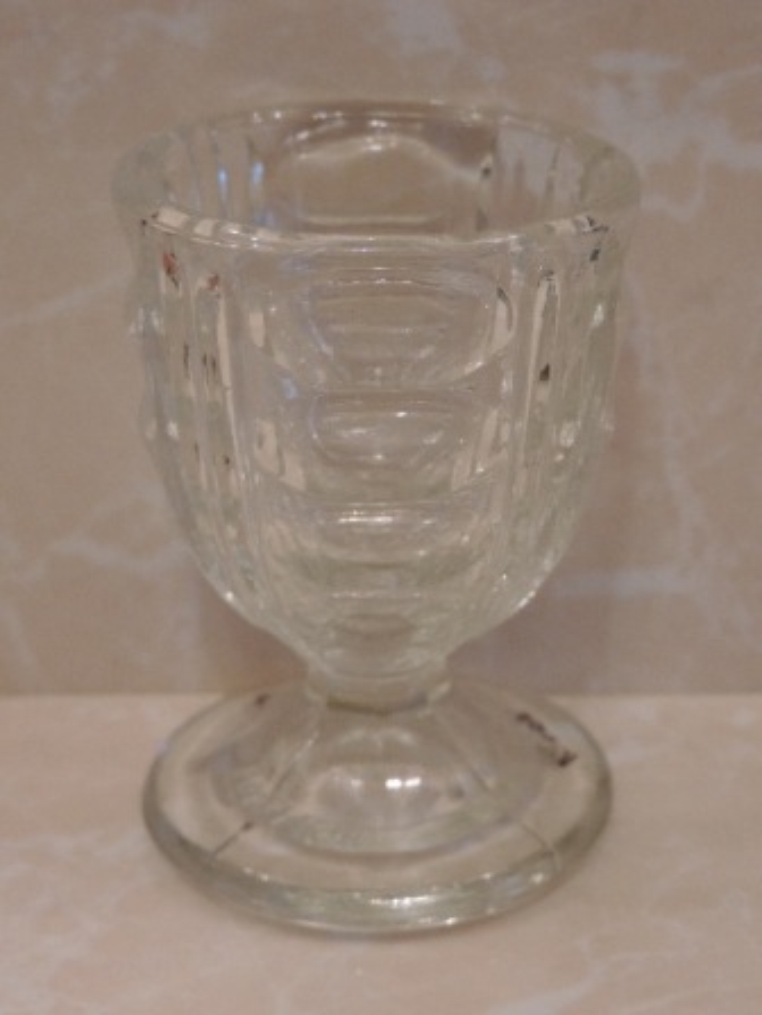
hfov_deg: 17.4
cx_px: 381
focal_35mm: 85
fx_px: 2495
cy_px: 508
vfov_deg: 23.0
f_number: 4
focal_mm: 15.1
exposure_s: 1/30
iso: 400
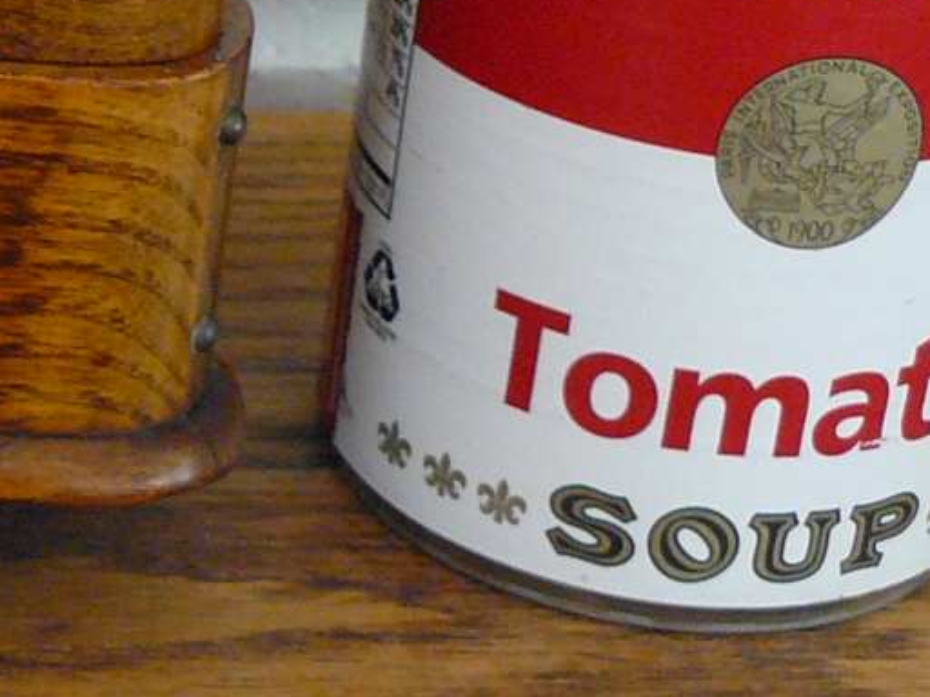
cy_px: -143
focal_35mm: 144
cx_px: -392
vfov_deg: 10.1
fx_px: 3869
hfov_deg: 13.1
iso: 200
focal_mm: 6
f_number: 2.8
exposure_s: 1/20
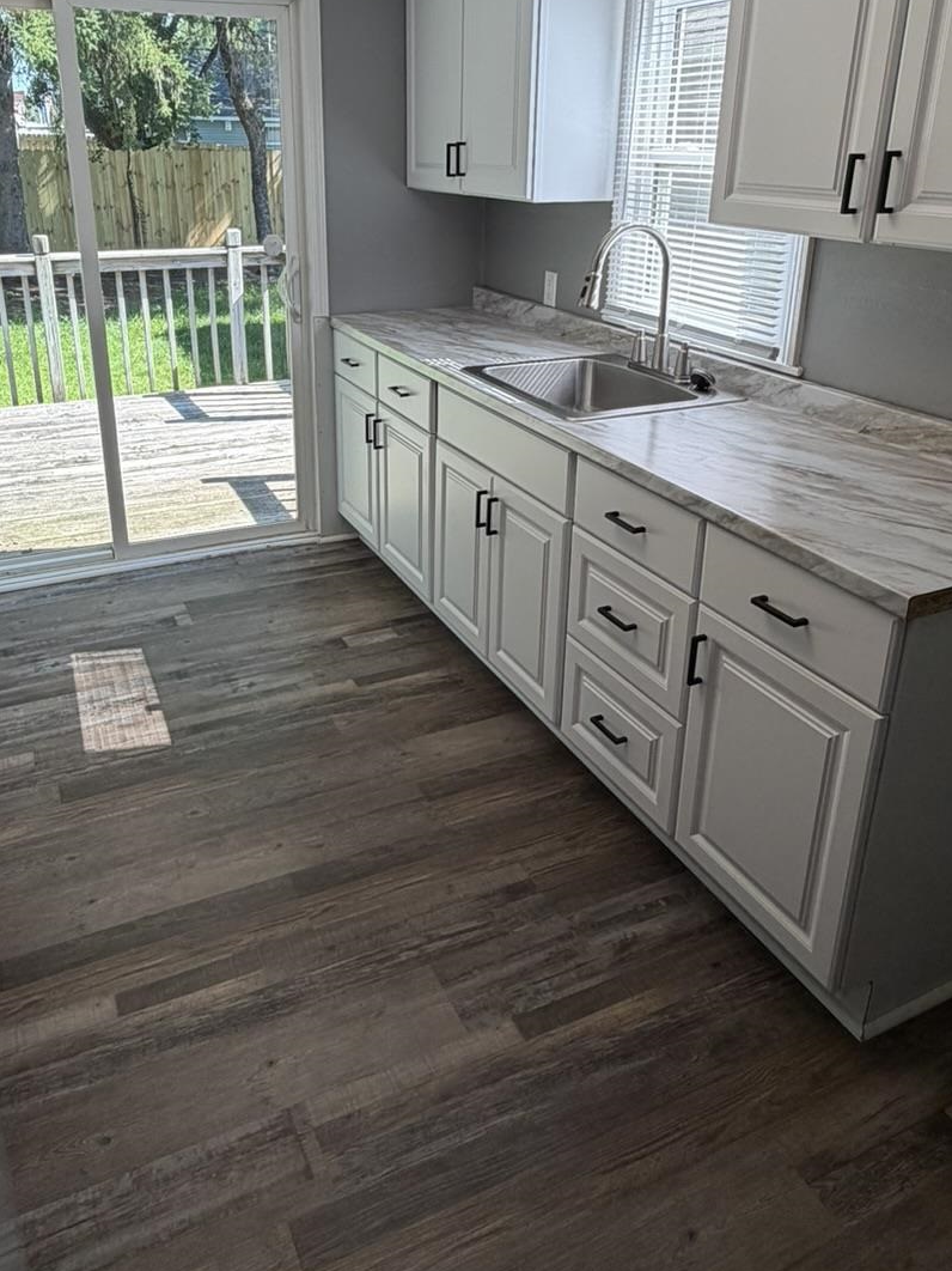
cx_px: 439
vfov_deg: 64.7
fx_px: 990
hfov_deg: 51.3
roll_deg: -0.7
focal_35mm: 27
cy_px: 500
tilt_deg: -19.7
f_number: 2.2
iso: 80
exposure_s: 1/120
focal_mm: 2.22
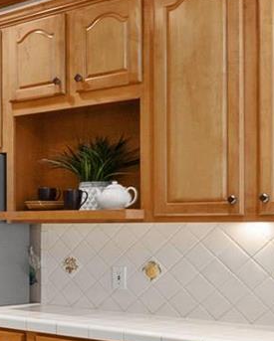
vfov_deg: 26.8
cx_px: -247
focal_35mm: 70
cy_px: 246
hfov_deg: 17.1
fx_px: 709
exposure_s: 1/3
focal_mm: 8
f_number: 8
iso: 400
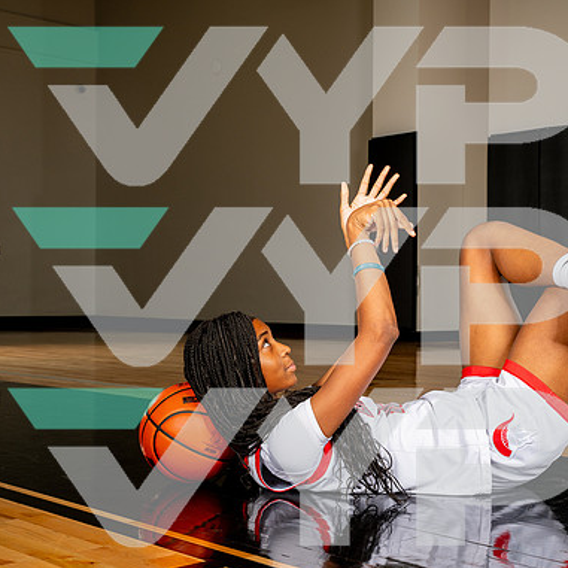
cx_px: 392
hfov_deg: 29.8
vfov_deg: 30.0
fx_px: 1058
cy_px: 287
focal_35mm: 57
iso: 250
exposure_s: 1/400
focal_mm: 44
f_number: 8
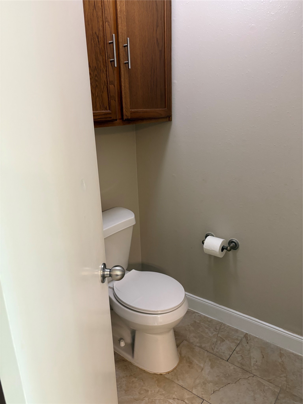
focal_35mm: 26
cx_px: 152
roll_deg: +1.2
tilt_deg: -16.8
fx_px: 303
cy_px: 202
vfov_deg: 67.3
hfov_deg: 53.1
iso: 200
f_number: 1.6
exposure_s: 1/60
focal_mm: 5.96
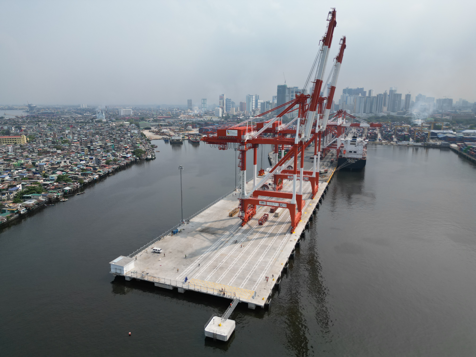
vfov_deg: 56.8
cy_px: 178
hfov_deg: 71.6
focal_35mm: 24
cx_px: 238
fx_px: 330
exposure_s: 1/4000
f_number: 1.7
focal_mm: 6.72
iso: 130
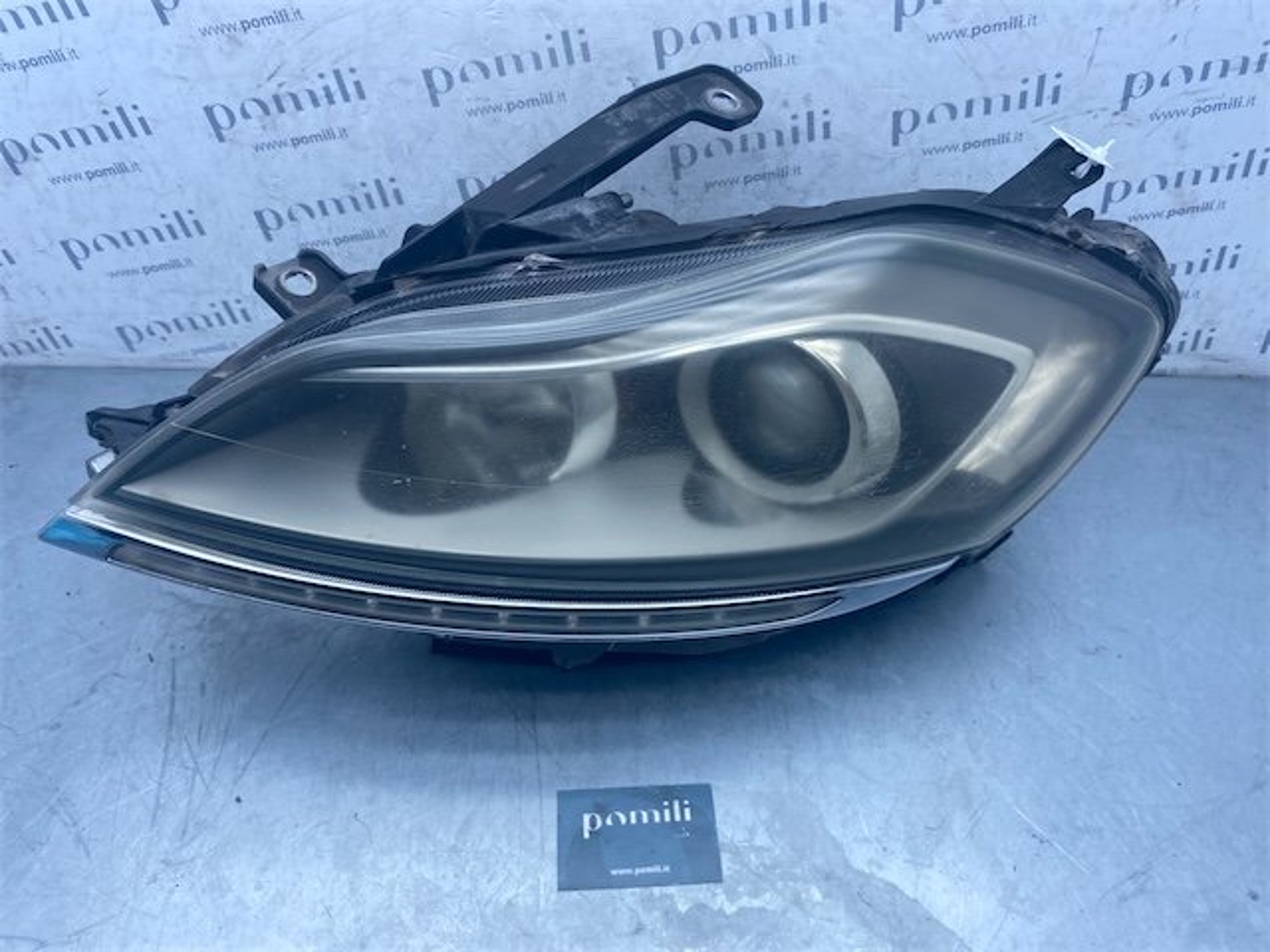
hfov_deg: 67.3
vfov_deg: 53.1
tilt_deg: -46.2
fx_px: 954
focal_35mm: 26
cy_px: 476
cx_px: 635
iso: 32
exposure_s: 1/658
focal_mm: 4.25
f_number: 1.8
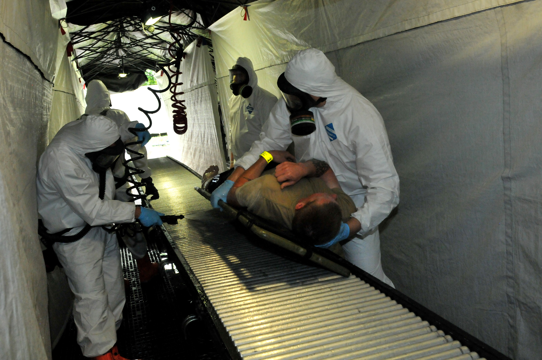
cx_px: 271
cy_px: 180
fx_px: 541
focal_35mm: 36
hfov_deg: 53.2
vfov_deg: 36.8
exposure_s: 1/200
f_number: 6.3
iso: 2000
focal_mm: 24
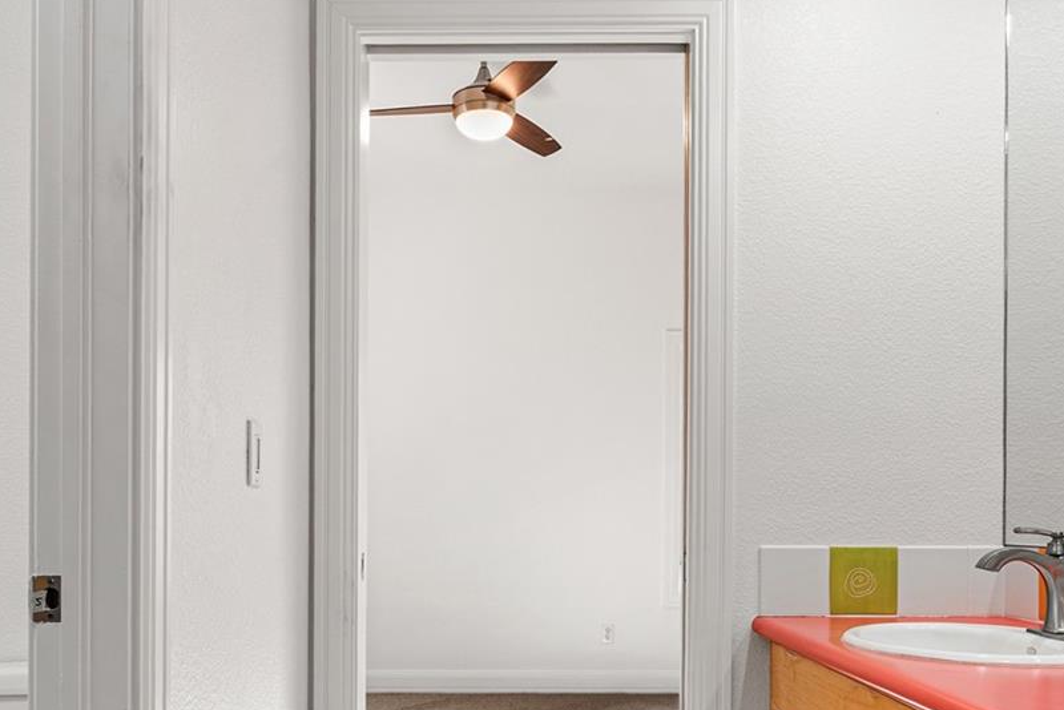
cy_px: 531
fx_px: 946
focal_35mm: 32
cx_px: 520
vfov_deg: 40.0
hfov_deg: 58.7
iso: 200
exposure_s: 1/1.25
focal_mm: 16
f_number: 8
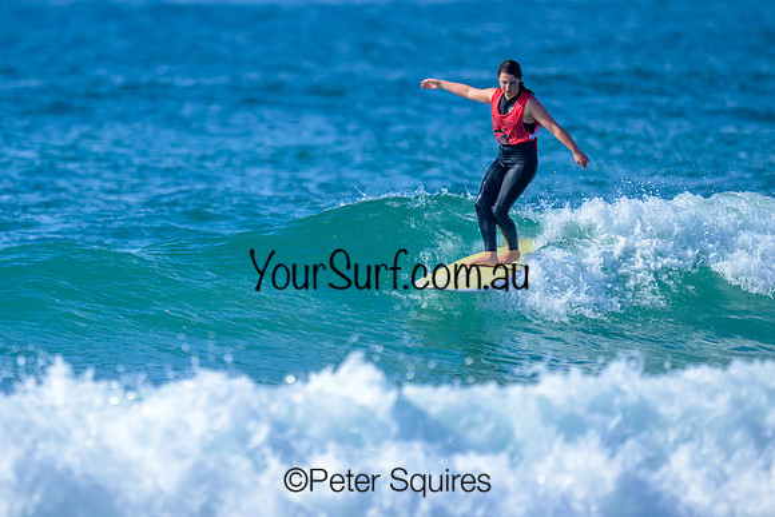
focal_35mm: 1100
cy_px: 213
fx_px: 23684
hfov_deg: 1.9
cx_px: 273
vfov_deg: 1.3
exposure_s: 1/2000
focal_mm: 800
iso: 360
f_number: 6.3
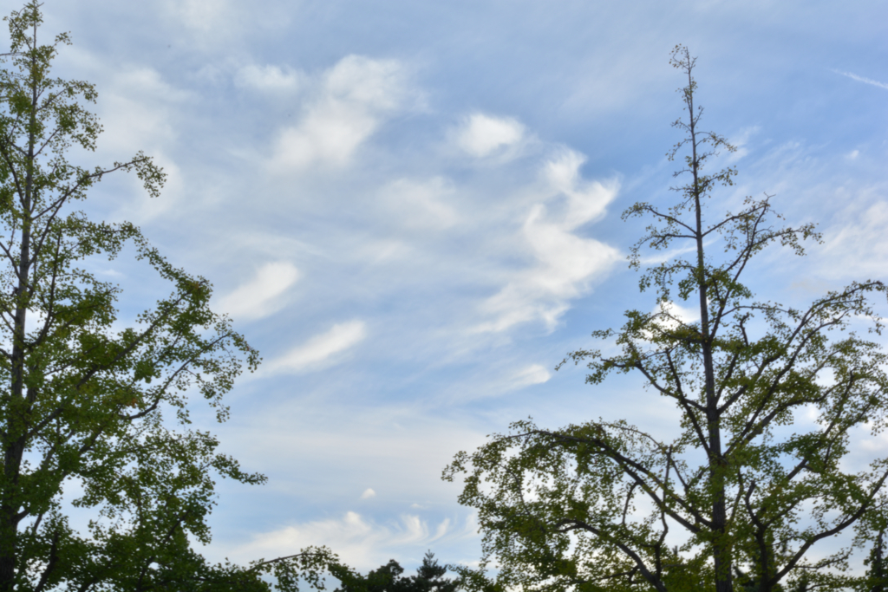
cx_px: 444
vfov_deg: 25.1
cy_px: 296
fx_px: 1332
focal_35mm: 54
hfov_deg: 36.9
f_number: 32
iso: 100
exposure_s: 1/5
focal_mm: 36
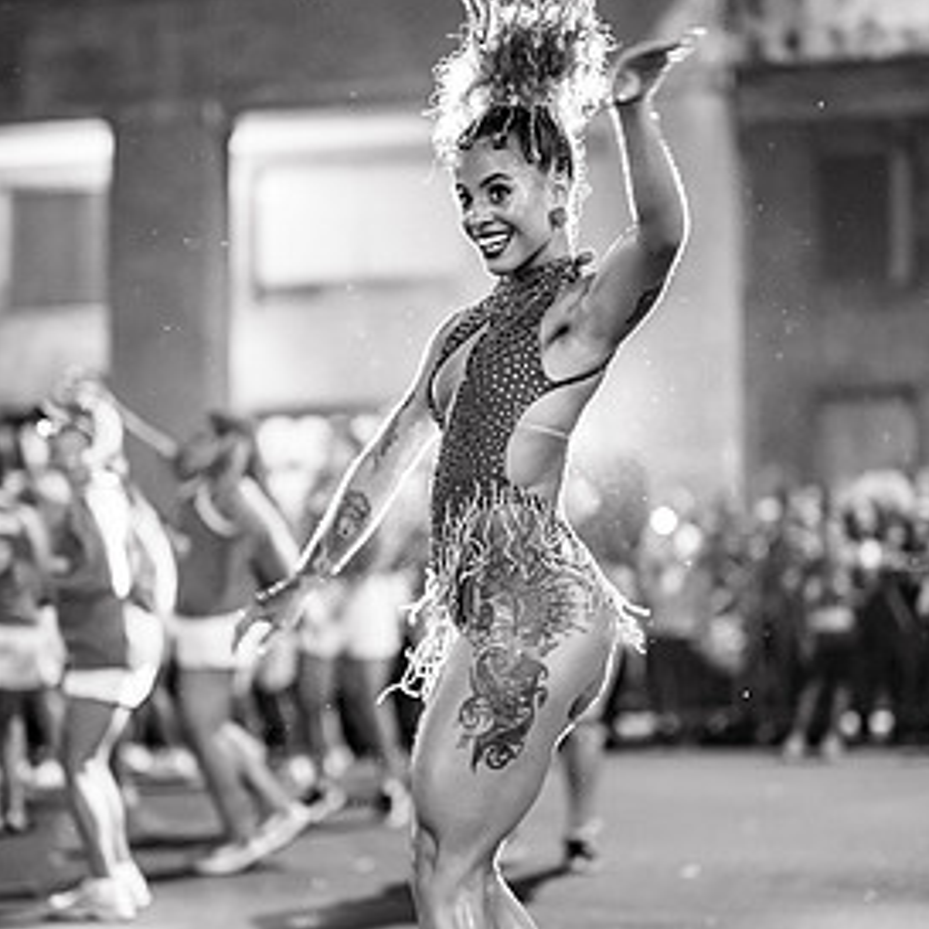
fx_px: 2125
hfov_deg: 24.7
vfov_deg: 24.6
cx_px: 449
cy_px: 527
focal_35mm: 70
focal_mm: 50
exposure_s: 1/320
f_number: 1.2
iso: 2000
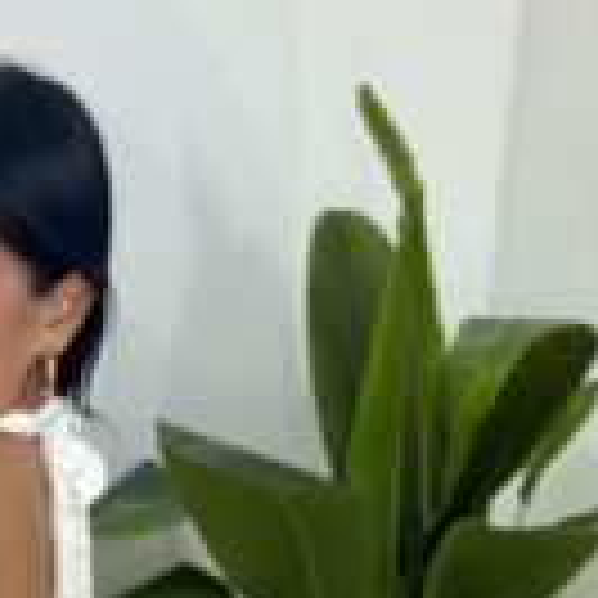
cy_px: 719
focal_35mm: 80
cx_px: -54
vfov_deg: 20.3
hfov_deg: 20.7
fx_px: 1564
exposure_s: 1/76
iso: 50
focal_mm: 2.71
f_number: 1.9
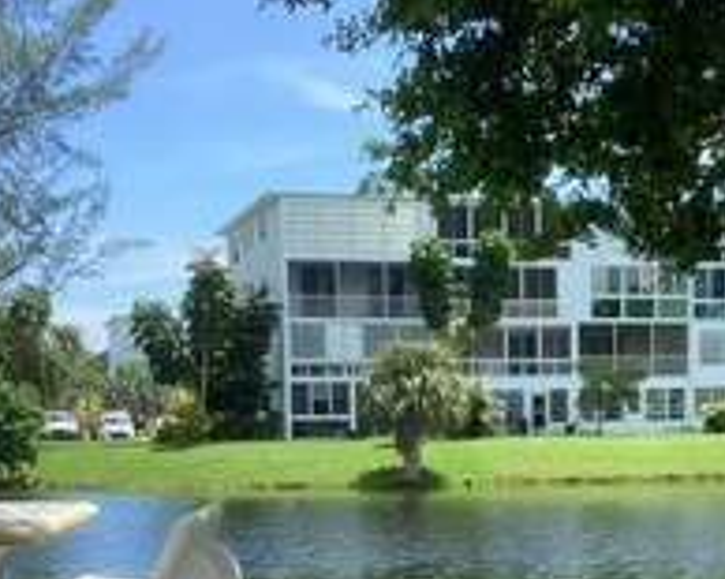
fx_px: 1608
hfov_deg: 25.2
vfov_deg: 19.7
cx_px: 493
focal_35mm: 75
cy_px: 605
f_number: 2.4
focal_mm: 3.3
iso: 25
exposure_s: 1/627
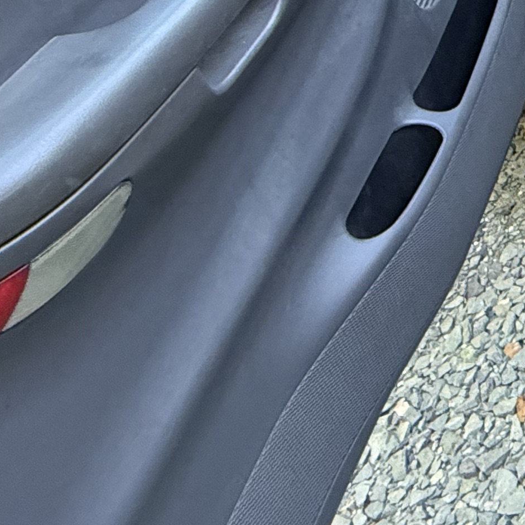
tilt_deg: -24.7
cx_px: 969
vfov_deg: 23.9
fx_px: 909
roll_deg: -0.5
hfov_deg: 20.8
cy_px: -301
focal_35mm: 53
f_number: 2.2
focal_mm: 2.22
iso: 400
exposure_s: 1/65
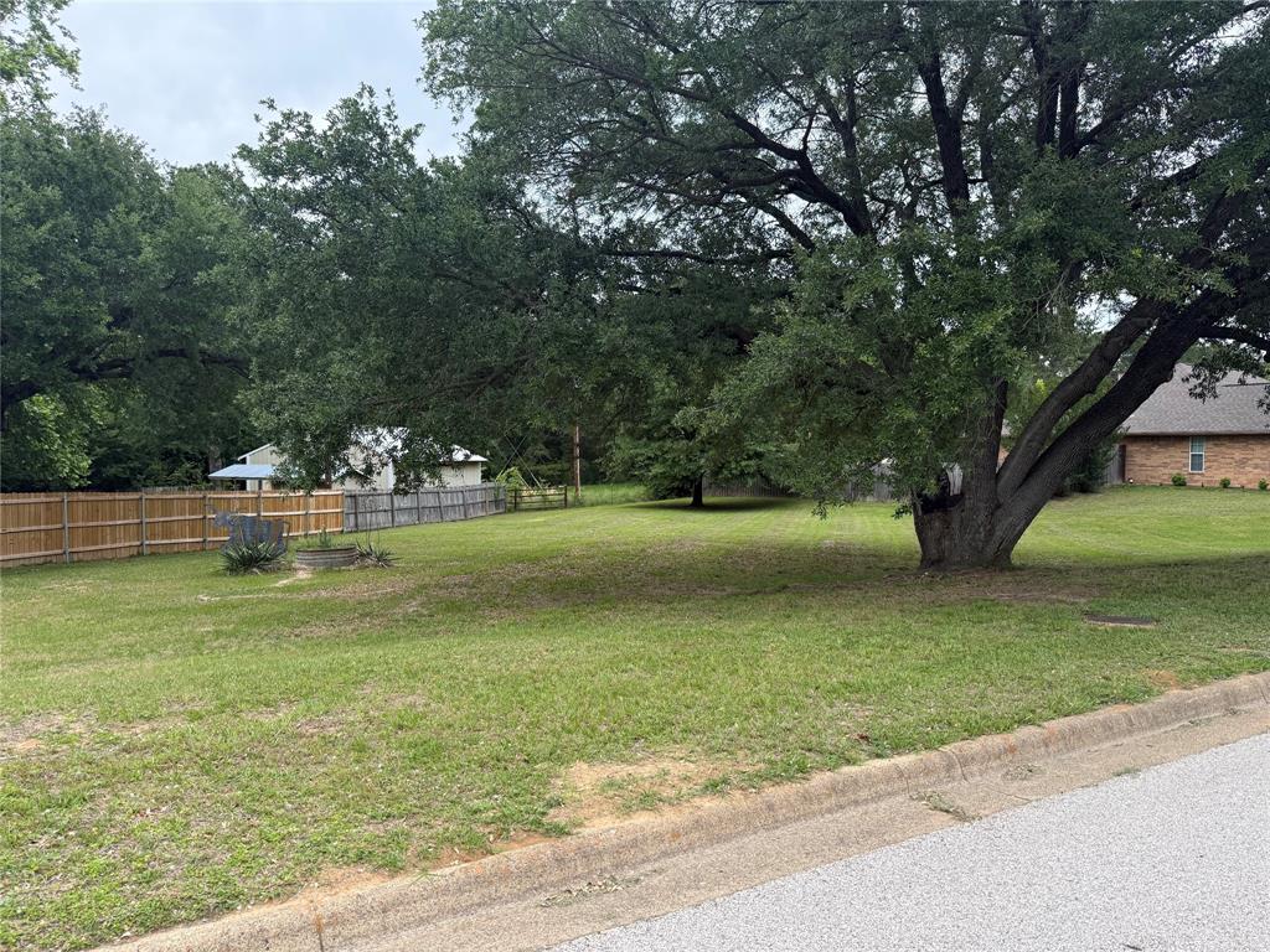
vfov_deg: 56.8
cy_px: 476
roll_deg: -1.0
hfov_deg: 71.6
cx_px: 635
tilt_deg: -0.8
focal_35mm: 24
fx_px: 881
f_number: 1.78
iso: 100
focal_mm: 6.76
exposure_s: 1/532
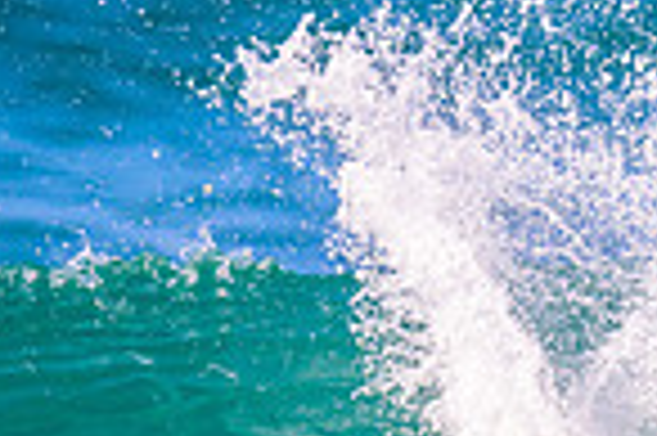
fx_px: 86425
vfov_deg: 0.3
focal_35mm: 4741
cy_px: 507
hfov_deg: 0.4
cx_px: 1157
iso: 720
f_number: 9
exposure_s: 1/2000
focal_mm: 1120
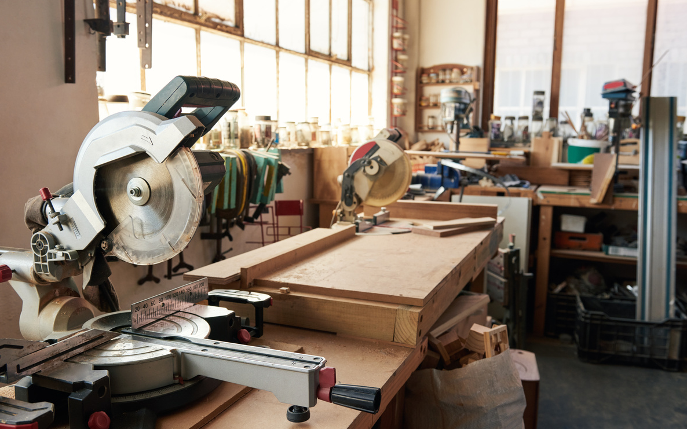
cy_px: 219
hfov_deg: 58.1
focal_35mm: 33
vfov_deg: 38.3
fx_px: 618
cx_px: 340
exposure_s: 1/125
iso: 500
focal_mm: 32
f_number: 5.6
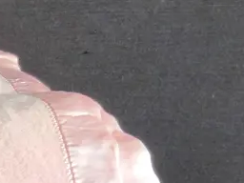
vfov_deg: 13.1
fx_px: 761
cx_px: -204
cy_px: 258
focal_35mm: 108
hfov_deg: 15.5
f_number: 2
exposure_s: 1/100
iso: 80
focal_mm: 2.87
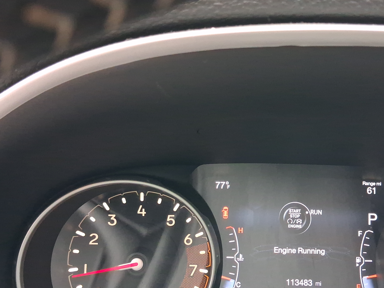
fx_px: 499
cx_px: 238
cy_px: 163
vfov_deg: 32.1
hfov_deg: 41.8
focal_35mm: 45
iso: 500
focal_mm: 4
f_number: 1.8
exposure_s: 1/100
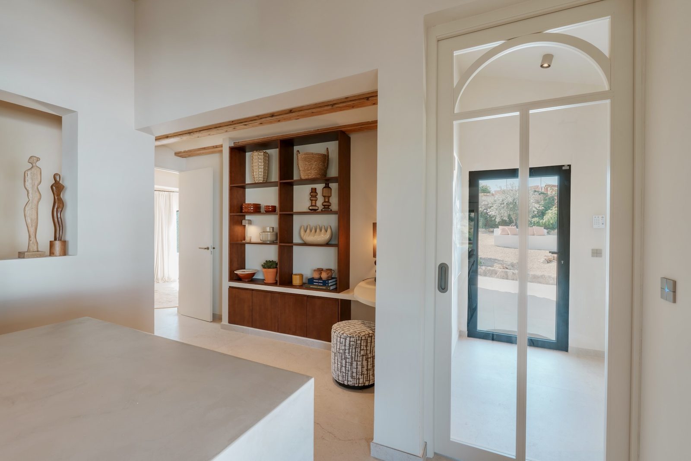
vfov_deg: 72.1
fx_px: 317
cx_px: 346
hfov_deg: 95.0
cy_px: 230
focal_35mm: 16
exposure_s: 1/50
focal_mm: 16.5
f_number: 13
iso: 64
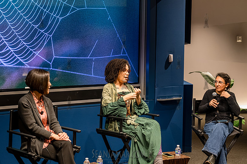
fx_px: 455
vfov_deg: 20.5
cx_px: 122
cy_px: 74
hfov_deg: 30.4
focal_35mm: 66
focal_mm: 58
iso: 5000
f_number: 3.5
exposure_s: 1/160
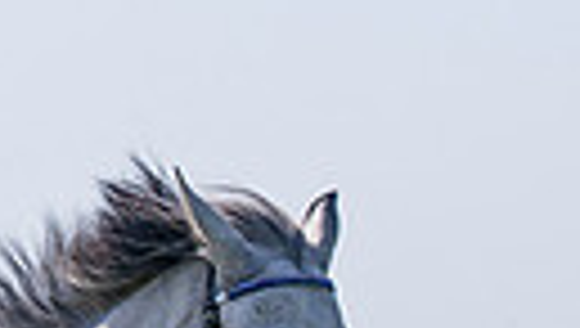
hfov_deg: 4.2
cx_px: 727
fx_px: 7901
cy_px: 755
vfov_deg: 2.4
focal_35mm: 513
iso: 200
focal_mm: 70
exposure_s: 1/2000
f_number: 4
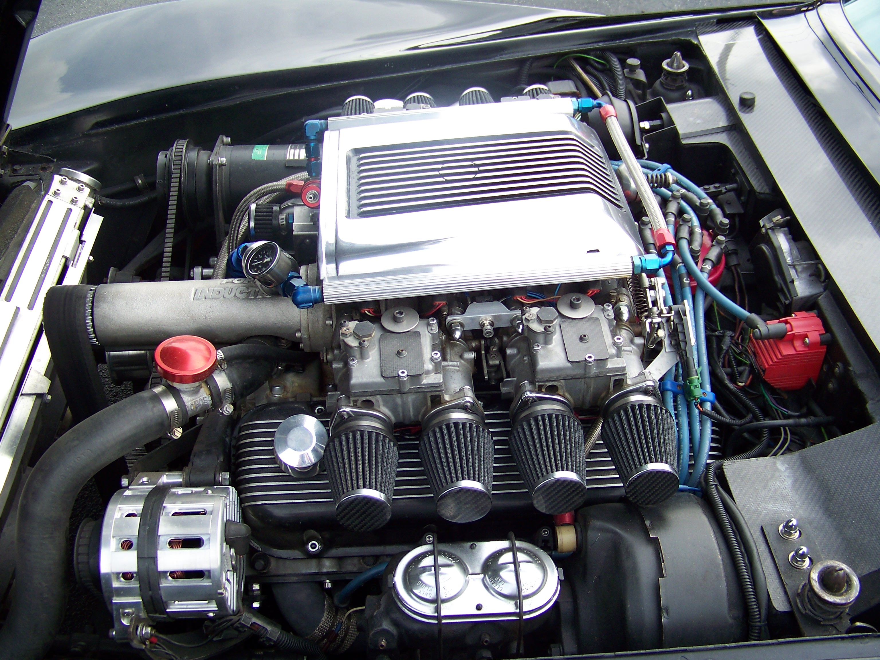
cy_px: 330
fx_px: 915
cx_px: 440
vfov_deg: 39.7
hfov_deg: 51.4
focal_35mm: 36
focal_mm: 5.85
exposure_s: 1/40
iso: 64
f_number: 2.8
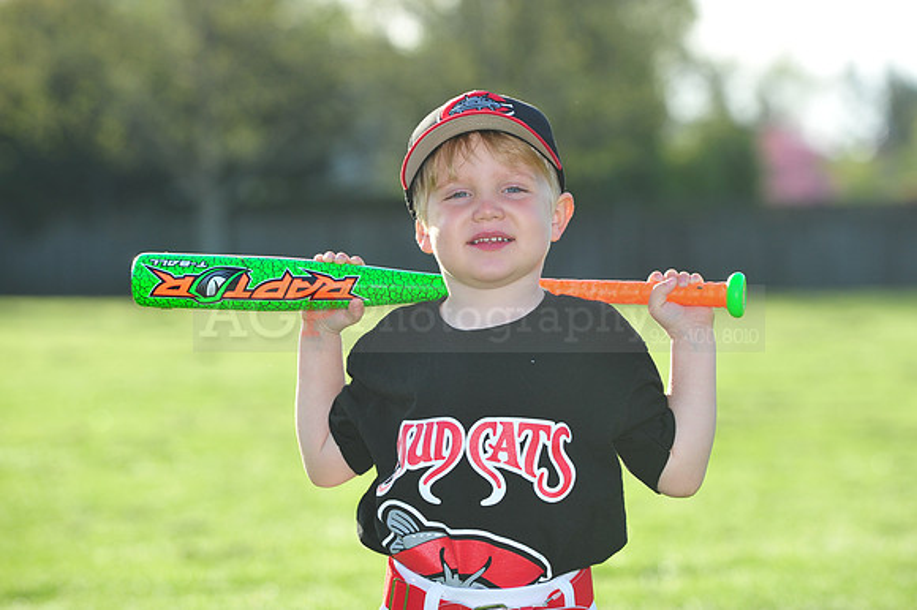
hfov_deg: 11.8
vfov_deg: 7.8
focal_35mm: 175
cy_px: 305
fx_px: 4455
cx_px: 458
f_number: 7.1
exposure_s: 1/500
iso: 400
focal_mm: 175
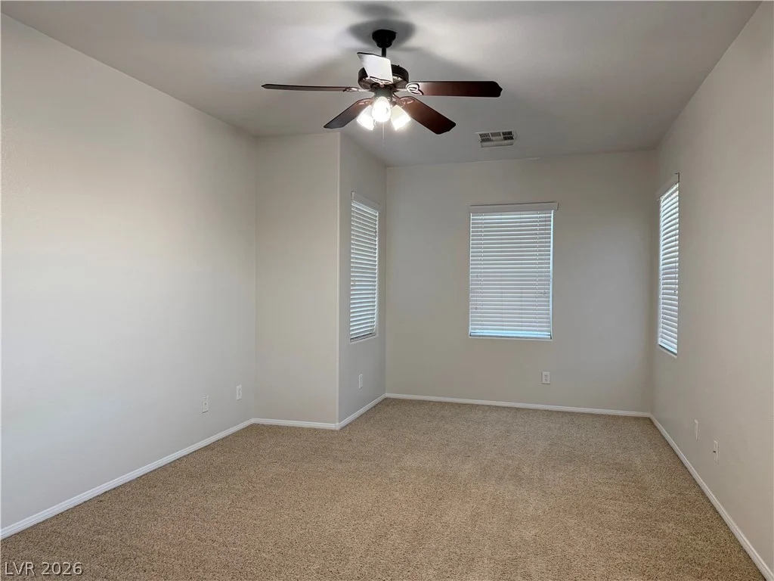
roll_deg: -0.3
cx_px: 387
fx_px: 537
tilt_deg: -0.2
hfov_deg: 71.6
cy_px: 290
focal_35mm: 24
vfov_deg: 56.8
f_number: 1.78
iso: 250
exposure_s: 1/120
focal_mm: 6.76
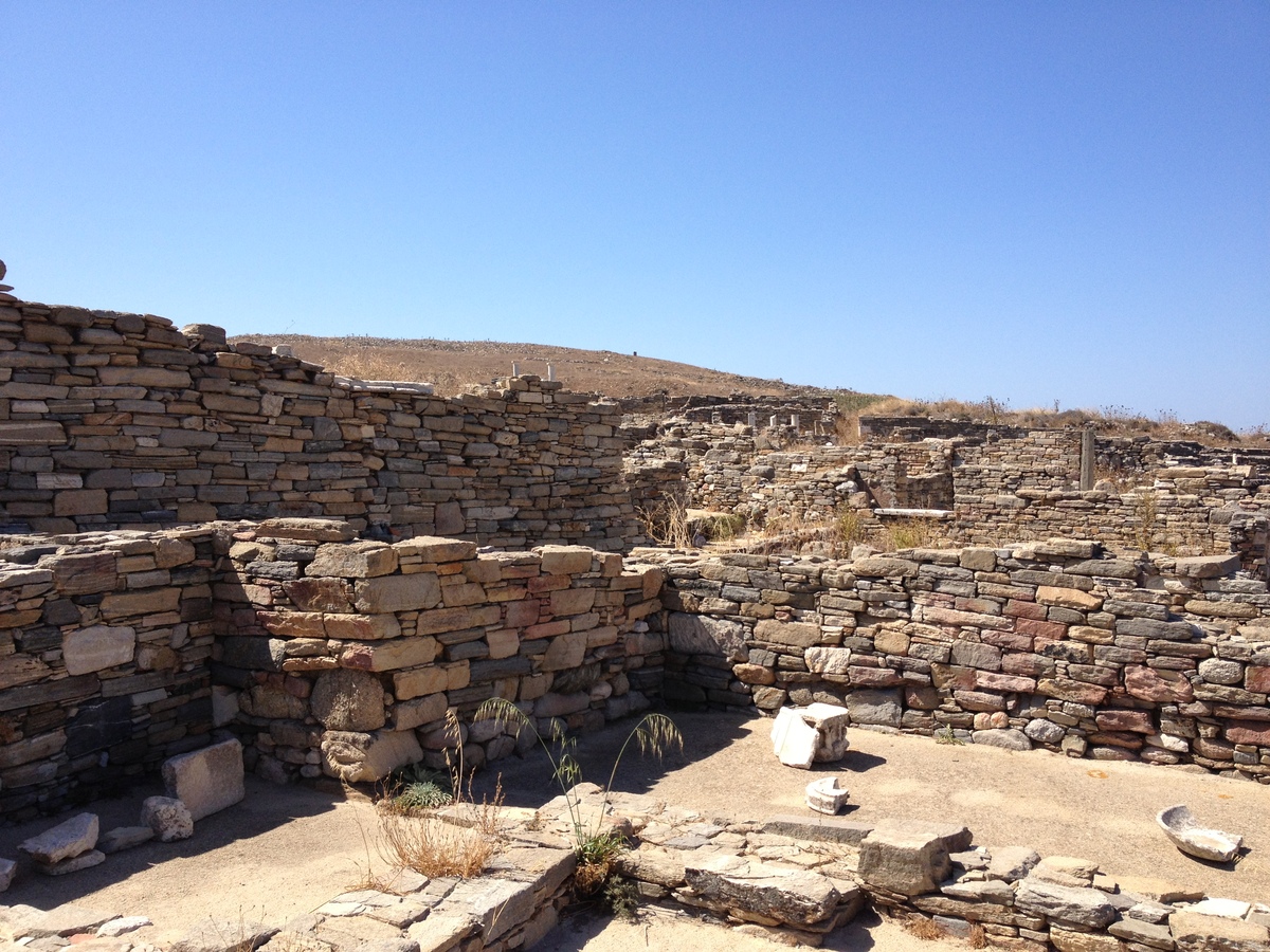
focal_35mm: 35
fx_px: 1284
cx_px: 635
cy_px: 476
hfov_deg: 52.6
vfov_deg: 40.7
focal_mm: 4.28
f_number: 2.4
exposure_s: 1/1493
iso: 50
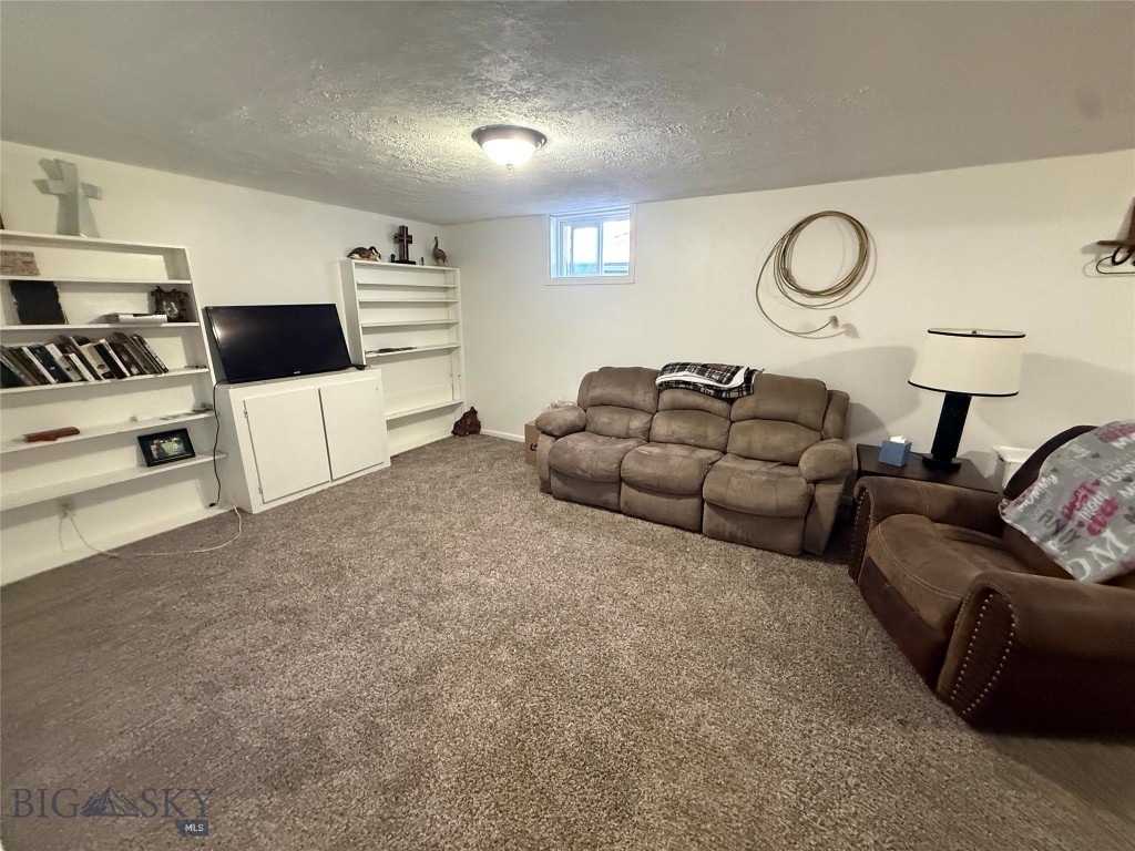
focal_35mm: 14
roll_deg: -0.4
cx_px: 568
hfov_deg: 102.1
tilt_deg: -15.6
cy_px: 426
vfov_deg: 85.7
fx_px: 459
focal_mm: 2.22
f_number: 2.2
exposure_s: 1/60
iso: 640
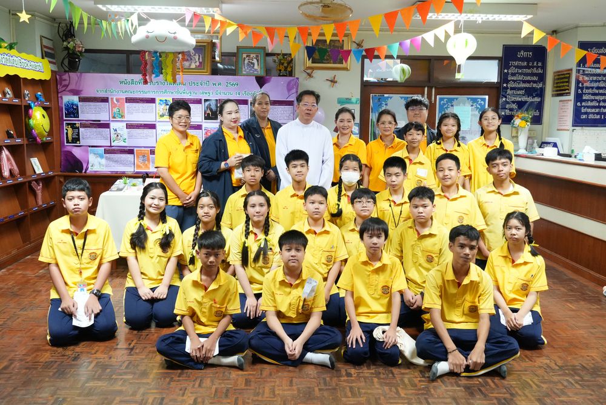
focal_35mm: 34
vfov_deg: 38.4
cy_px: 202
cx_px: 303
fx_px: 581
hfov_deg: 55.1
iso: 4000
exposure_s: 1/30
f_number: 5.6
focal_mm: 23
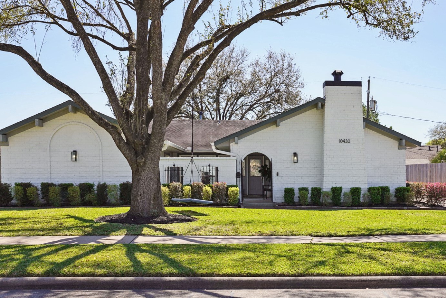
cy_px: 137
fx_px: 525
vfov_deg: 31.7
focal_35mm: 42
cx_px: 214
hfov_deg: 46.0
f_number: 8
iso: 100
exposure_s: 1/250
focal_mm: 36.3
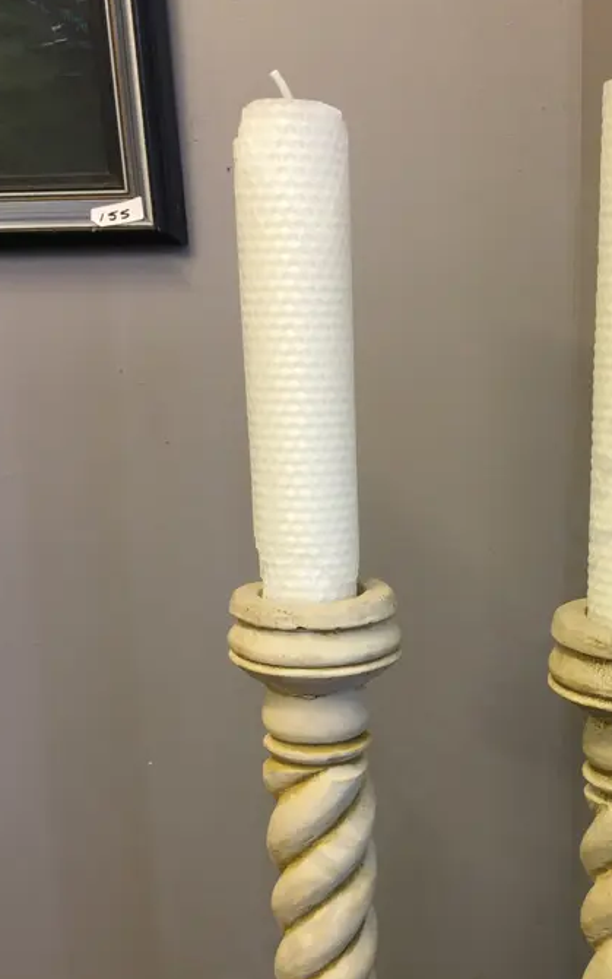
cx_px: 483
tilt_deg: -15.5
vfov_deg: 41.9
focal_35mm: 47
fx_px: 1254
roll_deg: -0.3
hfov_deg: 26.9
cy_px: 671
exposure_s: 1/17
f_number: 2.2
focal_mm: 4.15
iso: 32
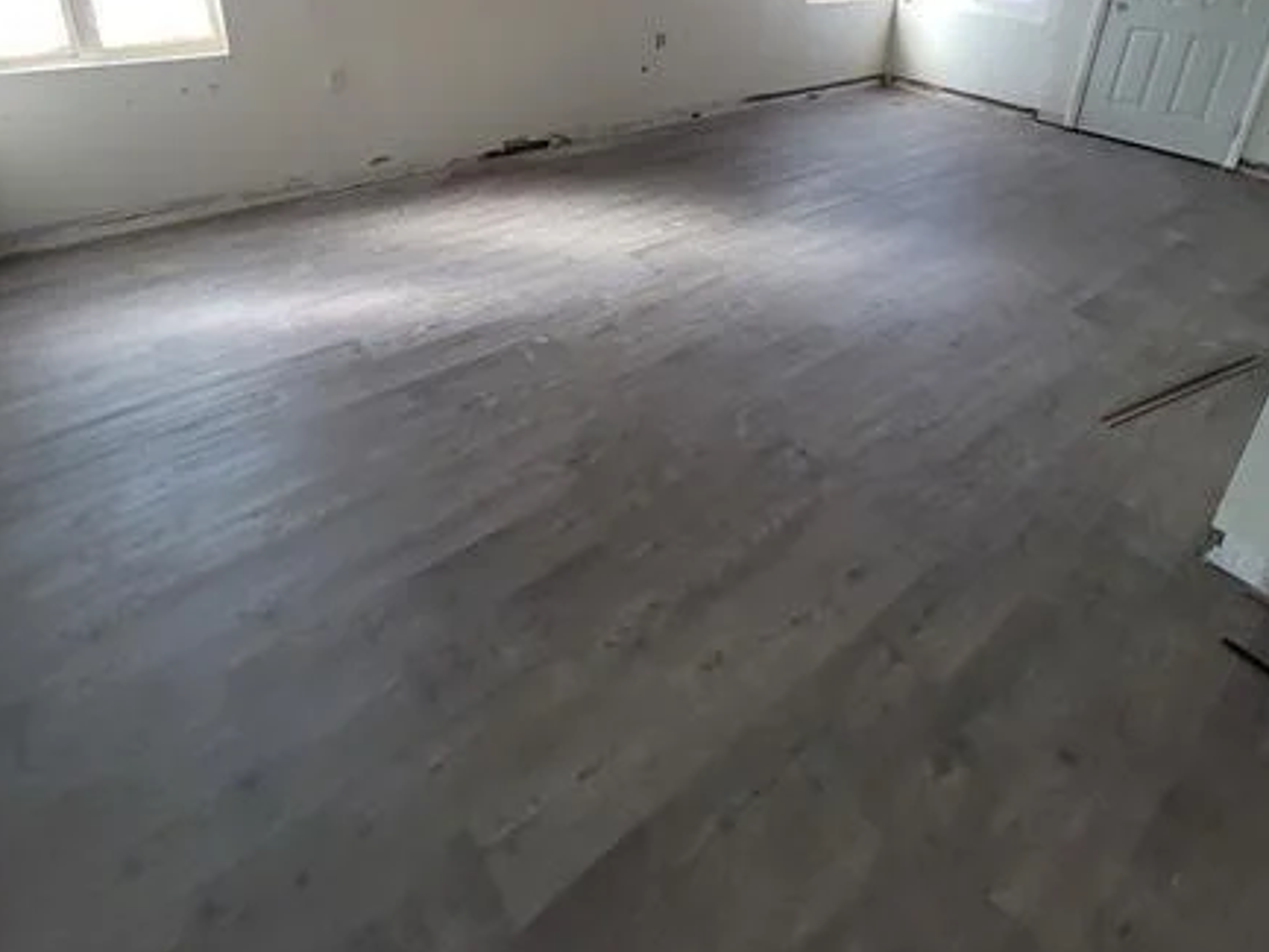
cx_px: 621
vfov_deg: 65.3
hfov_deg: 87.7
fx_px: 660
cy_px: 193
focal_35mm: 18
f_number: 2.2
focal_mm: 2.2
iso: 100
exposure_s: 1/120
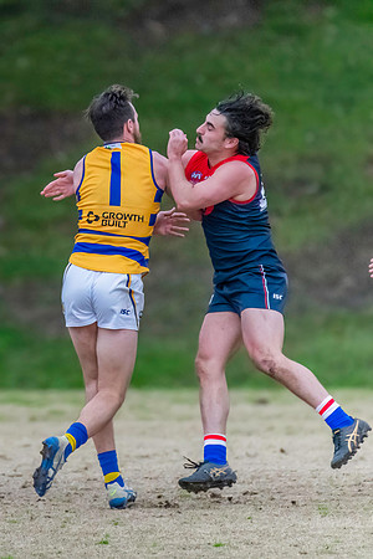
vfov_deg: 1.8
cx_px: -114
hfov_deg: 1.2
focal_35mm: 1165
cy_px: 232
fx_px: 18105
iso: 10000
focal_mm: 600
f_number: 6.3
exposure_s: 1/1600
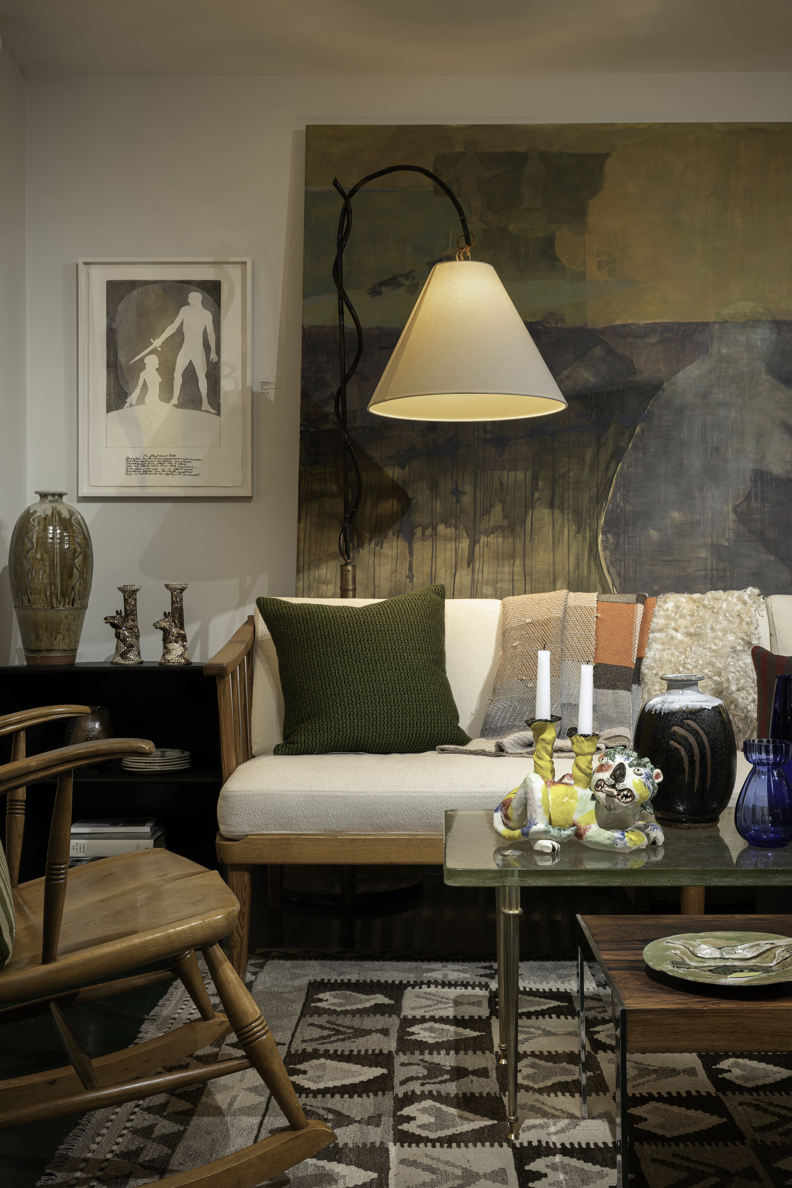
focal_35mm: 37
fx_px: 1221
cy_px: 594
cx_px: 396
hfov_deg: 35.9
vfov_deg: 51.9
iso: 320
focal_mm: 37
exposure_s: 1/4
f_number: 13
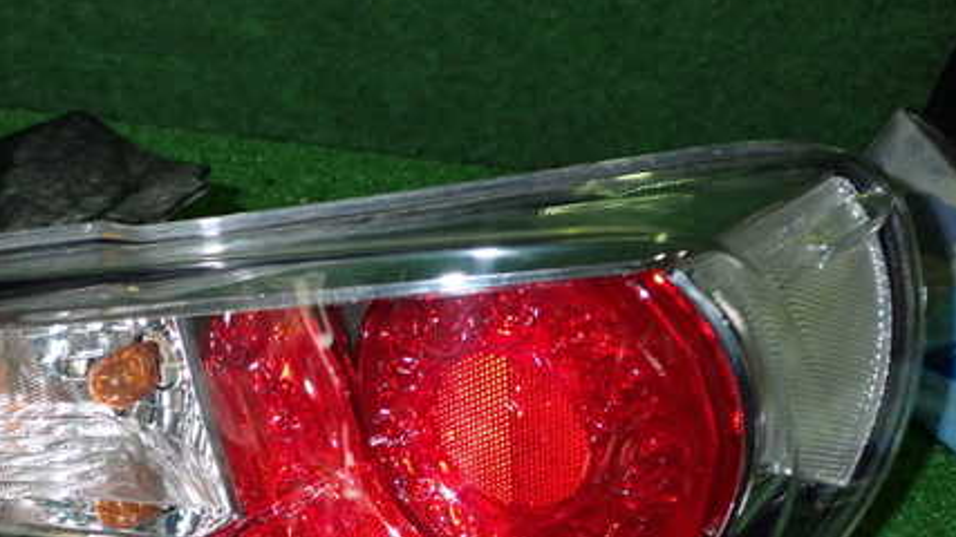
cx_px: 309
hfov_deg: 41.5
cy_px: 396
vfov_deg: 24.2
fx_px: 1242
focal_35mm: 49
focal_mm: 5.79
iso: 500
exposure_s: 1/30
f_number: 7.1
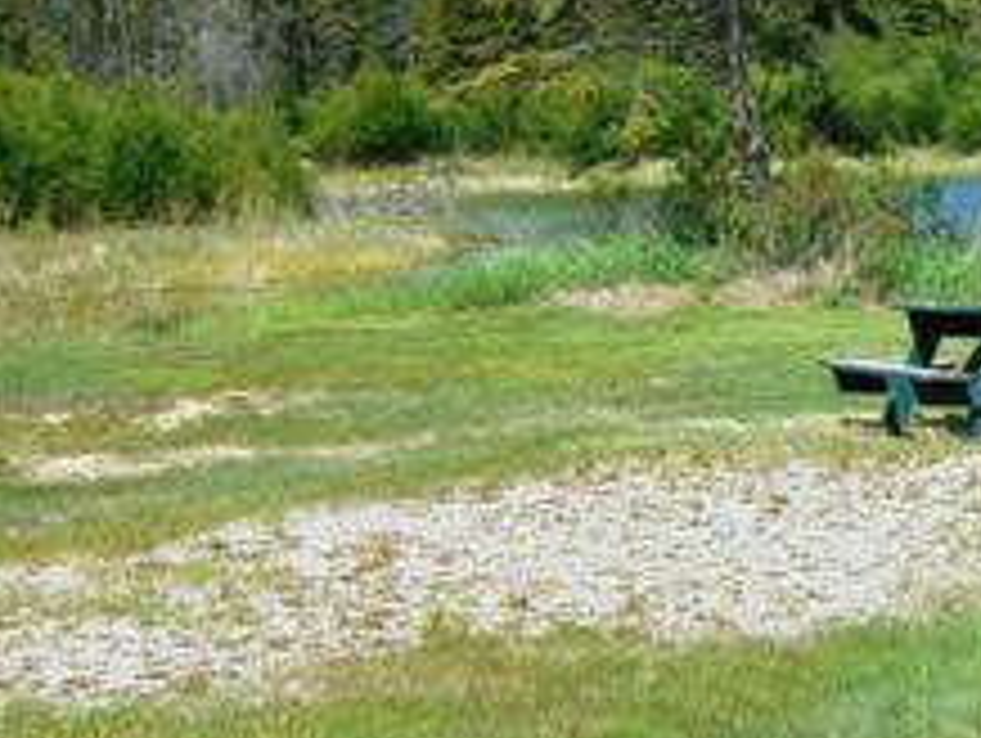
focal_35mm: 111
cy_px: 306
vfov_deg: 13.4
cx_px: 691
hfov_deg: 17.6
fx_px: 3149
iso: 80
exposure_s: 1/1000
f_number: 3.7
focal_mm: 12.8
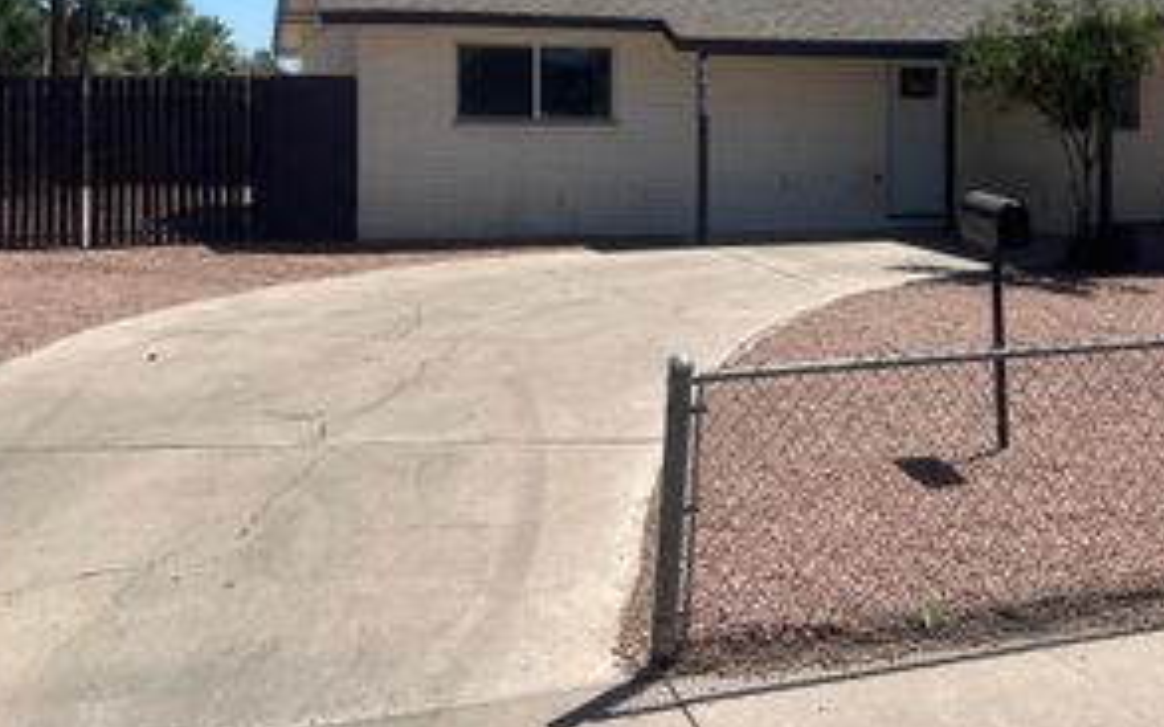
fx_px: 1491
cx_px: 814
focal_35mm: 47
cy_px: 125
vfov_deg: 26.8
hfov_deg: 41.8
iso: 50
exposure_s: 1/5882
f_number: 1.5
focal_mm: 5.7
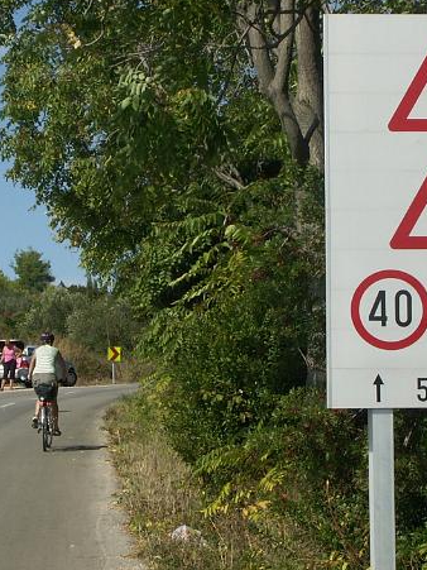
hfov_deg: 11.9
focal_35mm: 125
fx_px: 2057
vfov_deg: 15.8
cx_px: 238
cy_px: 307
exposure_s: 1/400
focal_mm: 14.07
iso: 64
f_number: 8
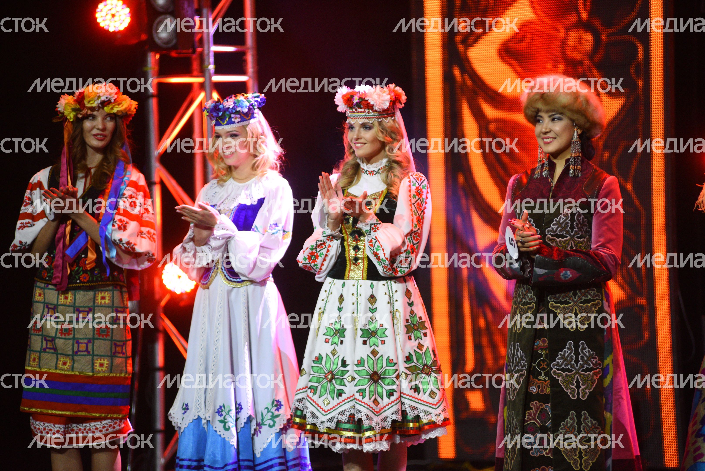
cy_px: 236
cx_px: 352
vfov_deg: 6.9
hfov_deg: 10.3
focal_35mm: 200
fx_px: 3918
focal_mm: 200
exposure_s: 1/400
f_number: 2.8
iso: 3200
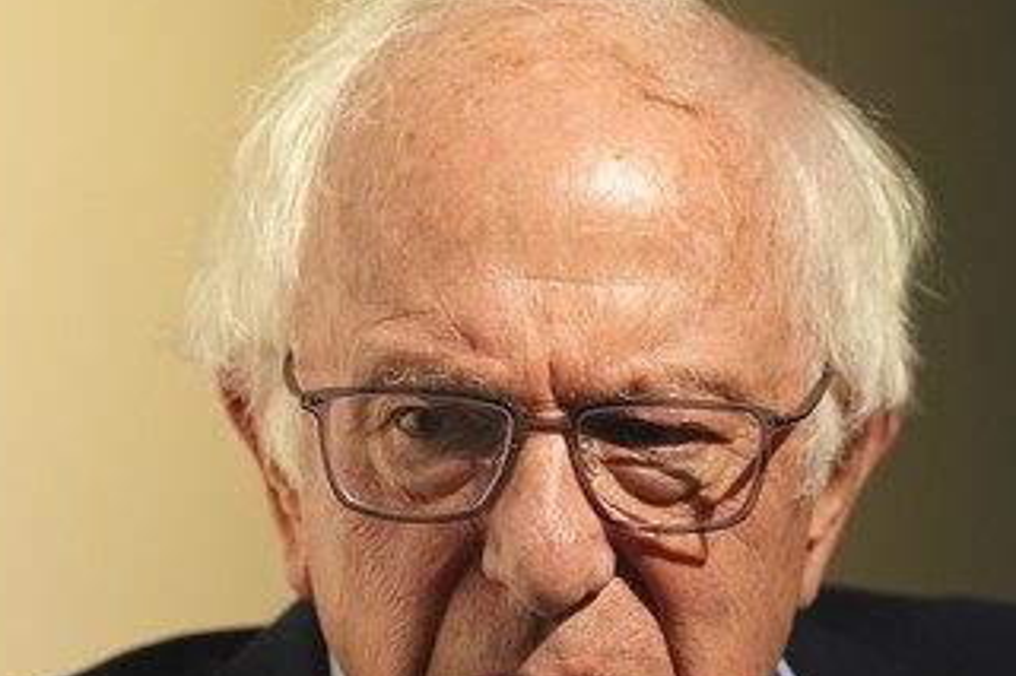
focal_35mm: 274
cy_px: 544
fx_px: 7729
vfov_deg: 5.0
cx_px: 733
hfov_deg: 7.5
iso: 800
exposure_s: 1/320
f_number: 3.2
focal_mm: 135
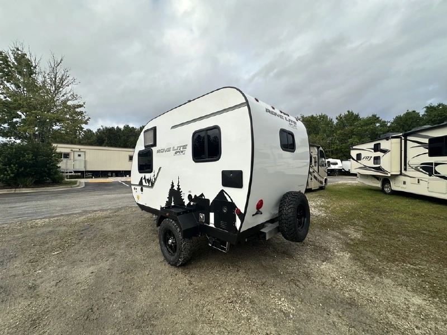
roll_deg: -0.5
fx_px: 181
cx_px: 224
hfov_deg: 102.1
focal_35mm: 14
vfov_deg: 85.7
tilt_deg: -0.8
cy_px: 168
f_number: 2.2
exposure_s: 1/801
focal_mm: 2.22
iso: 40
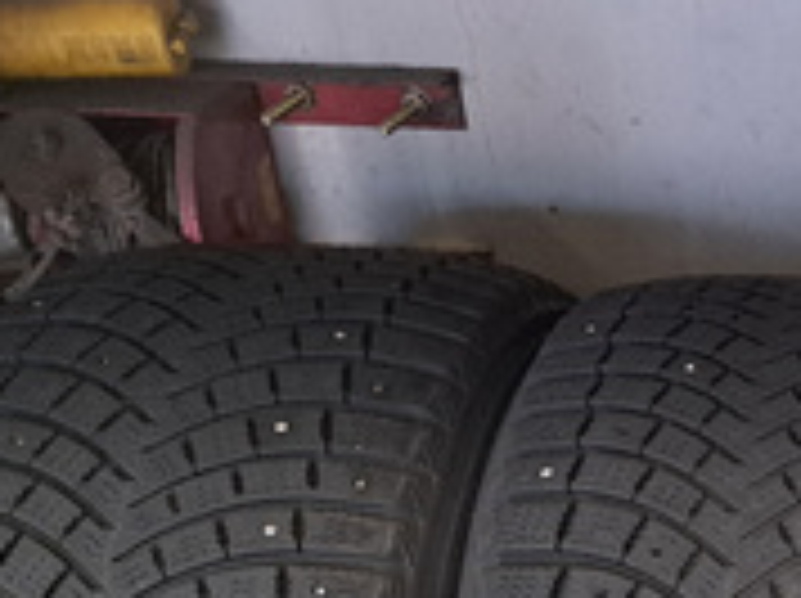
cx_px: 1156
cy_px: 1003
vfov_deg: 16.0
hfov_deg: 21.0
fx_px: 1872
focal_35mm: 81
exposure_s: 1/50
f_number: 1.8
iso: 320
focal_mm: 5.23
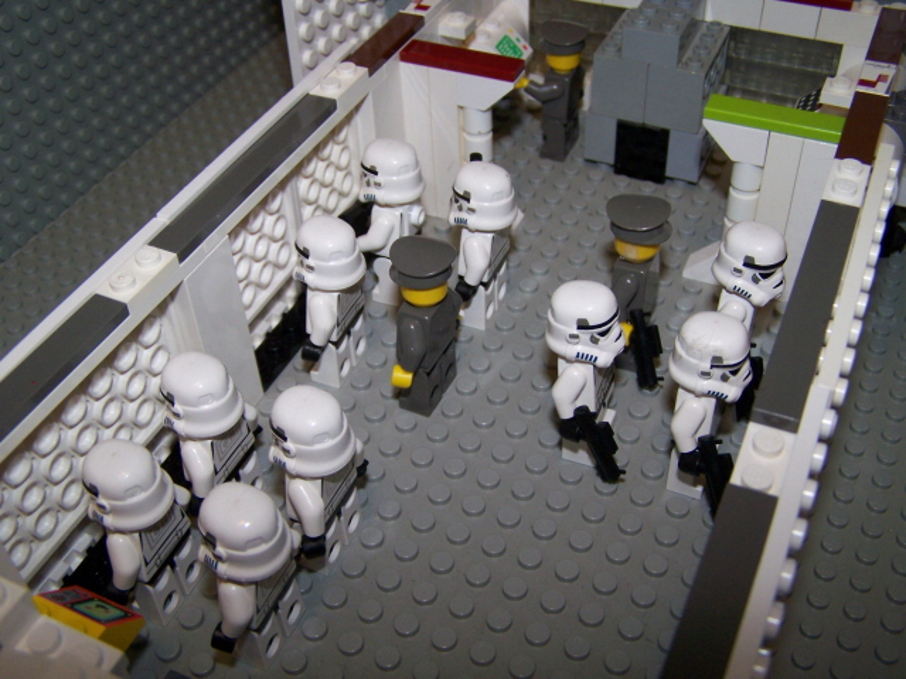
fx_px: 995
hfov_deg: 49.0
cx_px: 453
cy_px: 340
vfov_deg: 37.7
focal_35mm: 38
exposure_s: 1/60
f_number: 2.8
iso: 140
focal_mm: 6.3
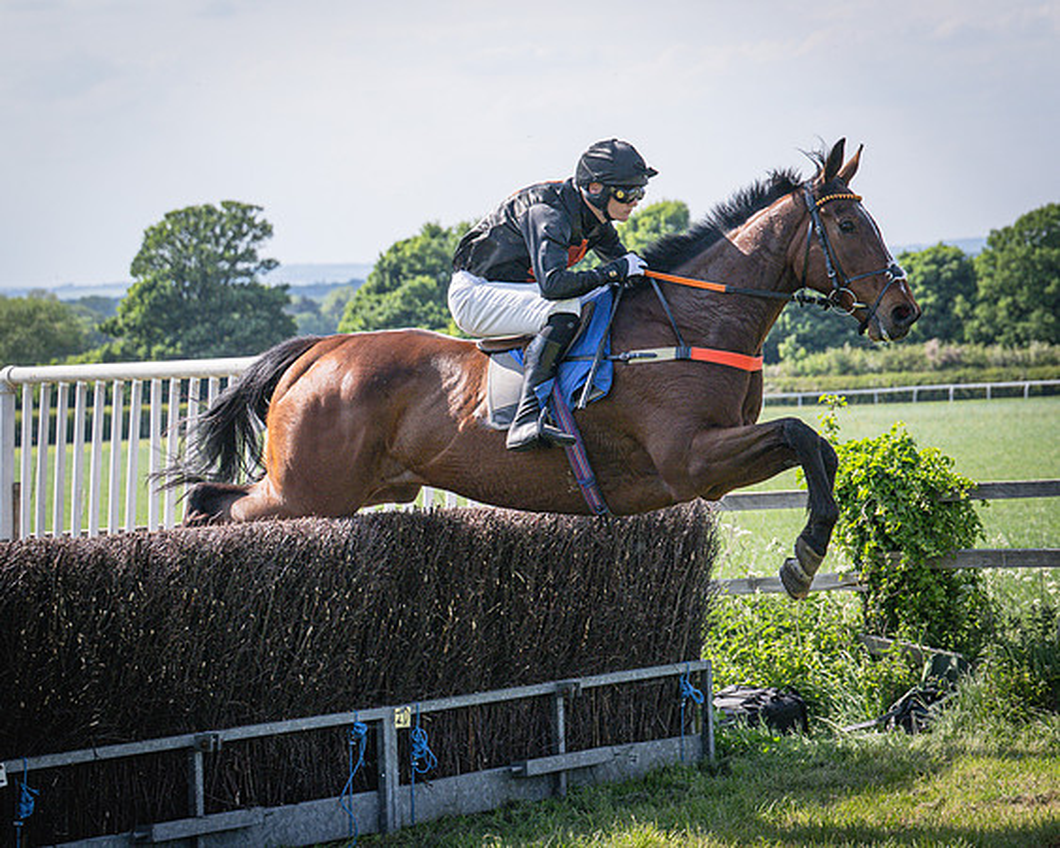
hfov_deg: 14.9
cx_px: 650
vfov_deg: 12.0
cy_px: 392
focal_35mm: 129
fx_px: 4039
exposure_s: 1/3200
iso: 400
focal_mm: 70
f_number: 4
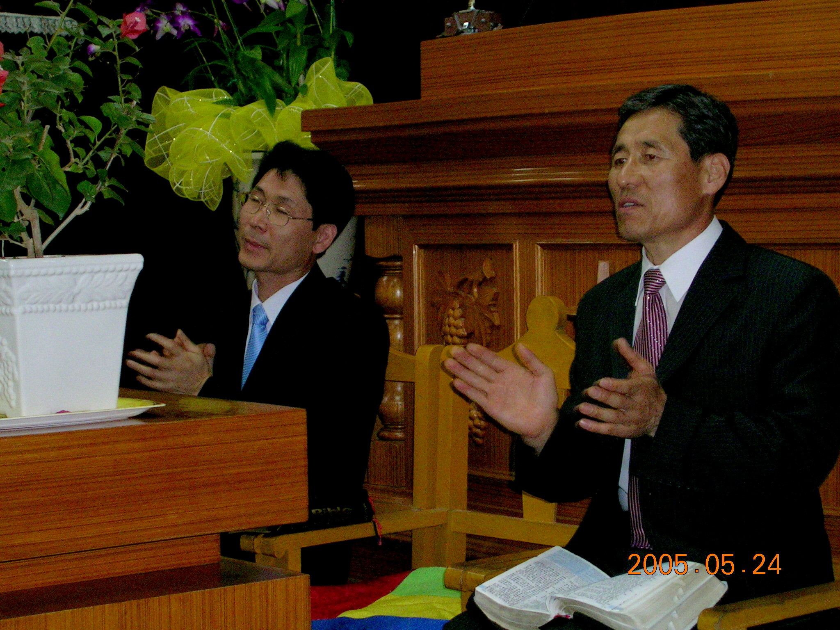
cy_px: 315
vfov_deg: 16.4
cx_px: 420
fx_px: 2184
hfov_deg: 21.8
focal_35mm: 90
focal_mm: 13.6
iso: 200
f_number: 4.3
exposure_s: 1/60.1
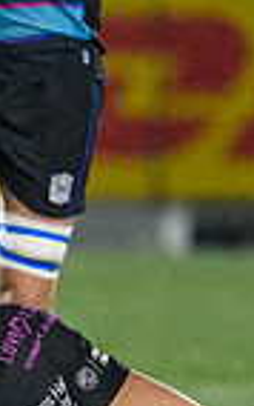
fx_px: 31204
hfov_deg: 0.5
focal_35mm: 2823
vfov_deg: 0.7
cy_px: 439
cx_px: -434
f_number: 3.2
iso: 5000
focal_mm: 400
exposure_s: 1/2500
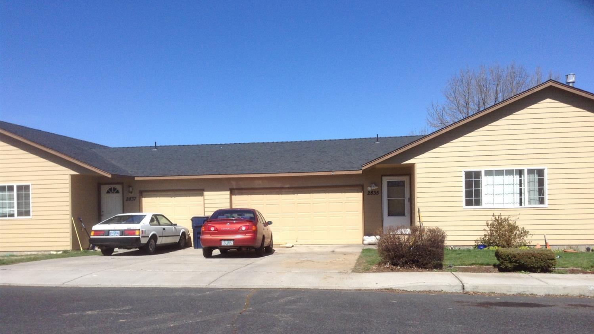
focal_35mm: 36
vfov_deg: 32.6
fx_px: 567
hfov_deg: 55.3
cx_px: 297
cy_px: 213
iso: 25
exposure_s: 1/1412
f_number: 2.4
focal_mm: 3.3
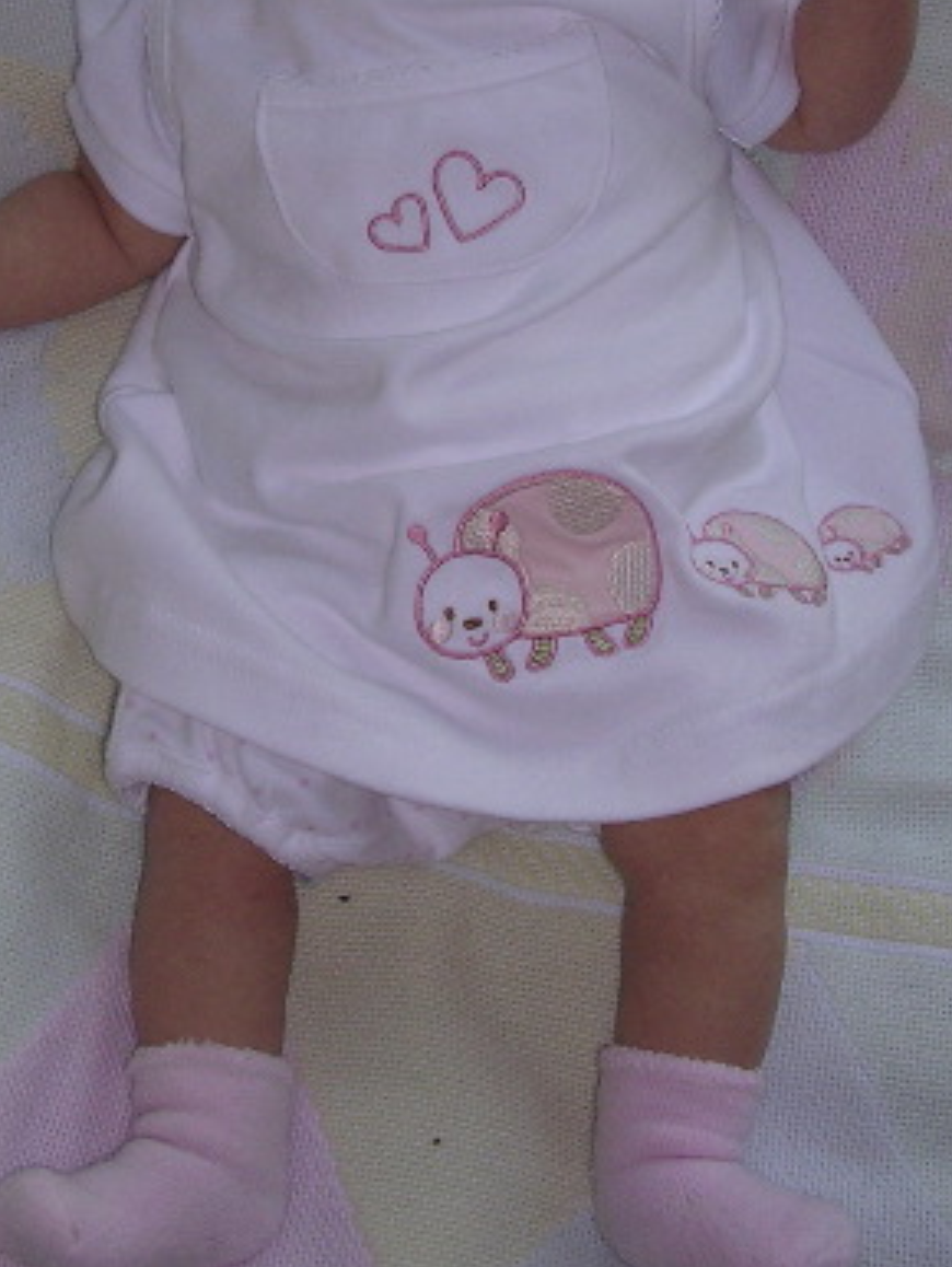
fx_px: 2308
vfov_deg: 30.1
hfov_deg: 23.3
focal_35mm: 63
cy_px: 276
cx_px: 361
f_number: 2.8
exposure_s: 1/60.1
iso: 100
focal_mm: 5.8
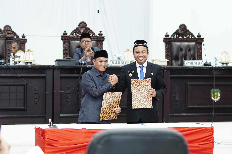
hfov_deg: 16.1
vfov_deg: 10.8
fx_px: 818
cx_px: 116
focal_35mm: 127
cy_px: 77
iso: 3200
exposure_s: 1/125
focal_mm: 85
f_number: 2.8
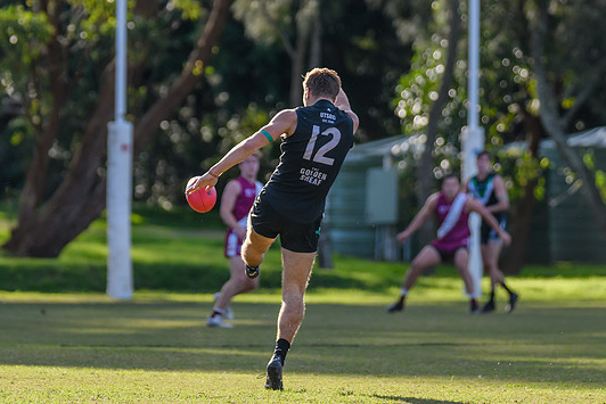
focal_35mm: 423
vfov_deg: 3.3
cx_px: 276
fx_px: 7122
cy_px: 147
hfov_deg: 4.9
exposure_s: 1/2500
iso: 1000
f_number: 4
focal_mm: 250
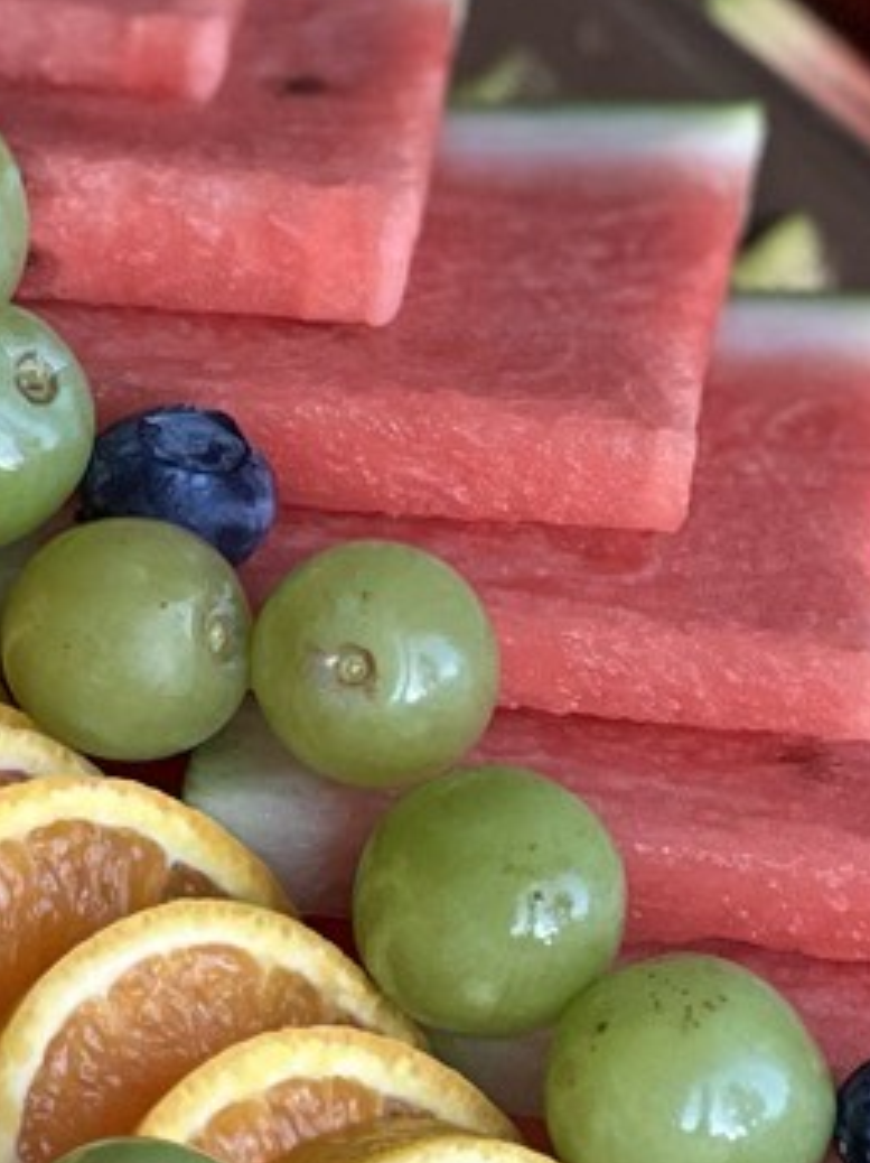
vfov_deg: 6.3
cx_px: -13
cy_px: -276
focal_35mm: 312
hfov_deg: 4.8
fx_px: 10468
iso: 200
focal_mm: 9
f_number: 2.8
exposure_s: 1/121
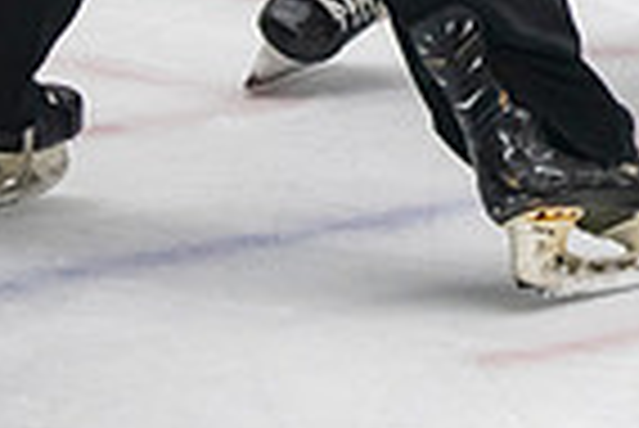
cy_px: -408
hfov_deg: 4.4
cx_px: 1072
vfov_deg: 3.0
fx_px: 8191
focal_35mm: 461
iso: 2000
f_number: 3.2
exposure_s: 1/640
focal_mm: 100
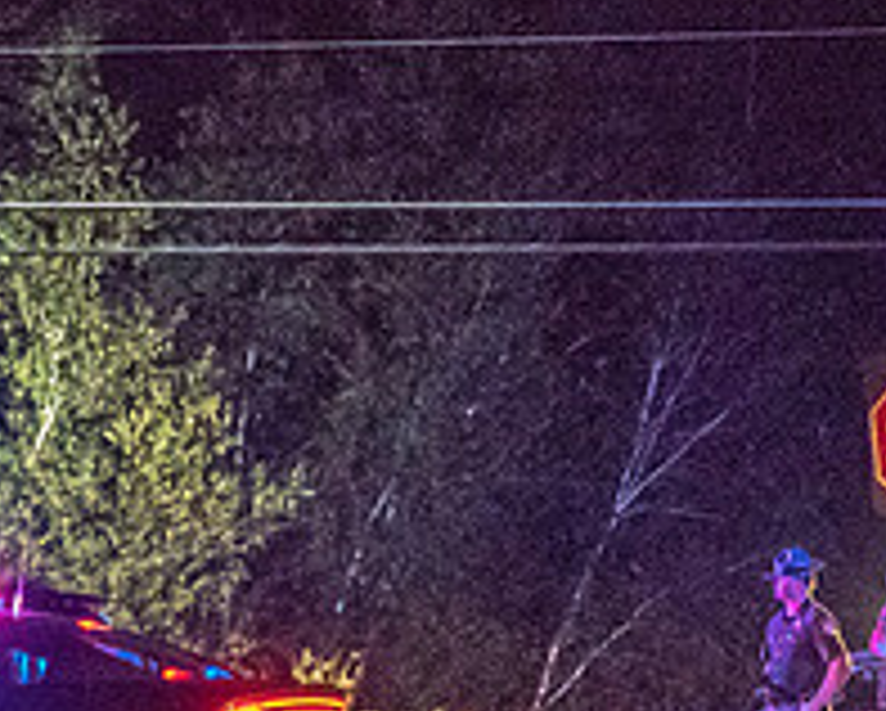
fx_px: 10316
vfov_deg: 3.9
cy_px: 691
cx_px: 76
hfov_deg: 4.9
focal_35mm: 393
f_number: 4.2
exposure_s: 1/125
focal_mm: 95
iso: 16000
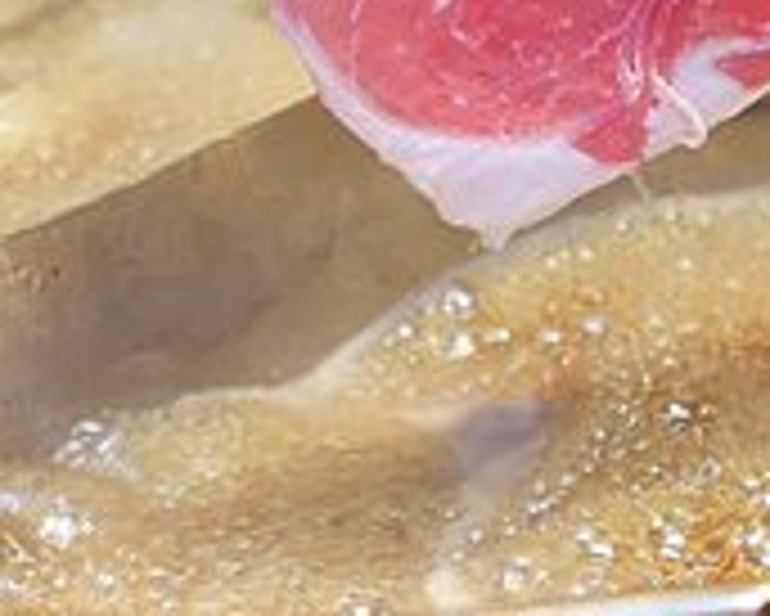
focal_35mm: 286
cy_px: 218
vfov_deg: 5.4
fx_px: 6521
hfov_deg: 6.8
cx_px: 450
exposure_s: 1/60
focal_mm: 25
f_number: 1.8
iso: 400
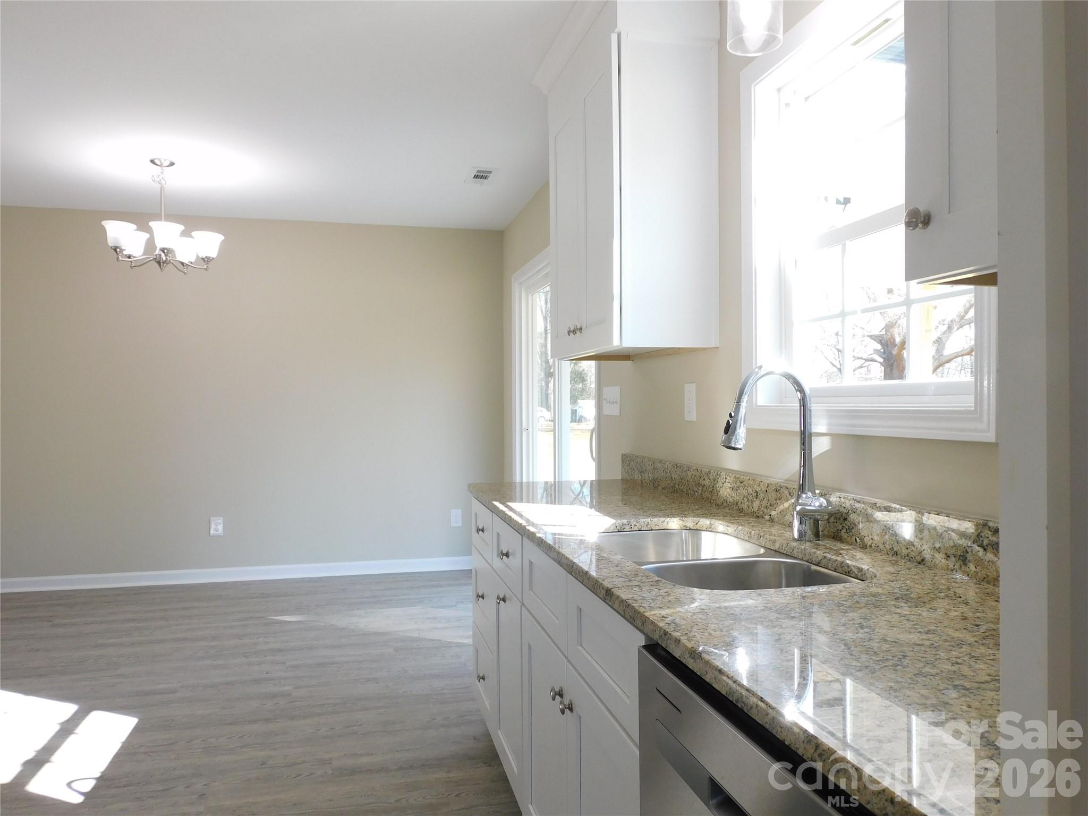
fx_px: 754
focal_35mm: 24
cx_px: 544
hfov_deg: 71.6
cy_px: 408
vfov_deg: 56.8
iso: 125
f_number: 3.3
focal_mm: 4.3
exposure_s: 1/50
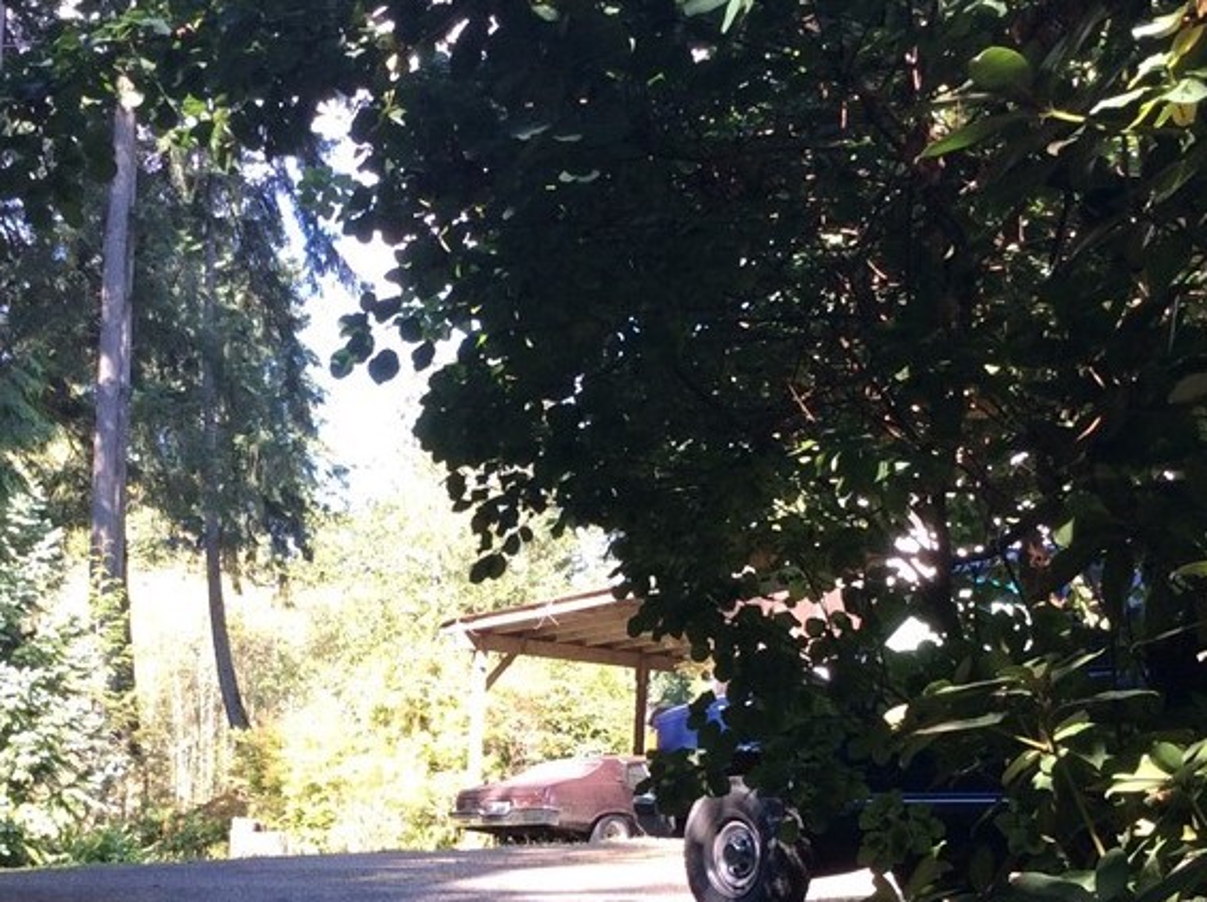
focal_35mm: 58
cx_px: 461
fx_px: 2020
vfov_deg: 24.7
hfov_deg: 33.1
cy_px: 746
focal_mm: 3.3
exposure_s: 1/120
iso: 40
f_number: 2.4
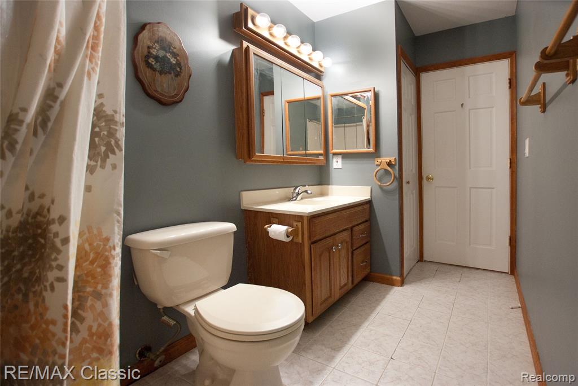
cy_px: 193
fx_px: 241
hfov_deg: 100.4
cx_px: 289
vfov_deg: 77.4
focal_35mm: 15
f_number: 3.5
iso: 800
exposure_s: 1/50
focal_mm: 10
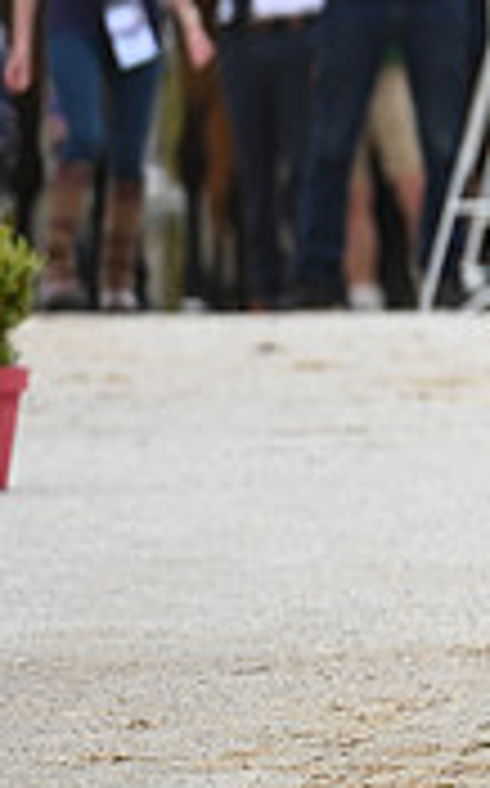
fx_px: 25318
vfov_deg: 1.8
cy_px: -16
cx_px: 1218
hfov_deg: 1.1
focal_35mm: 1182
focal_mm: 350
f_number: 5.6
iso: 640
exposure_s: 1/1600
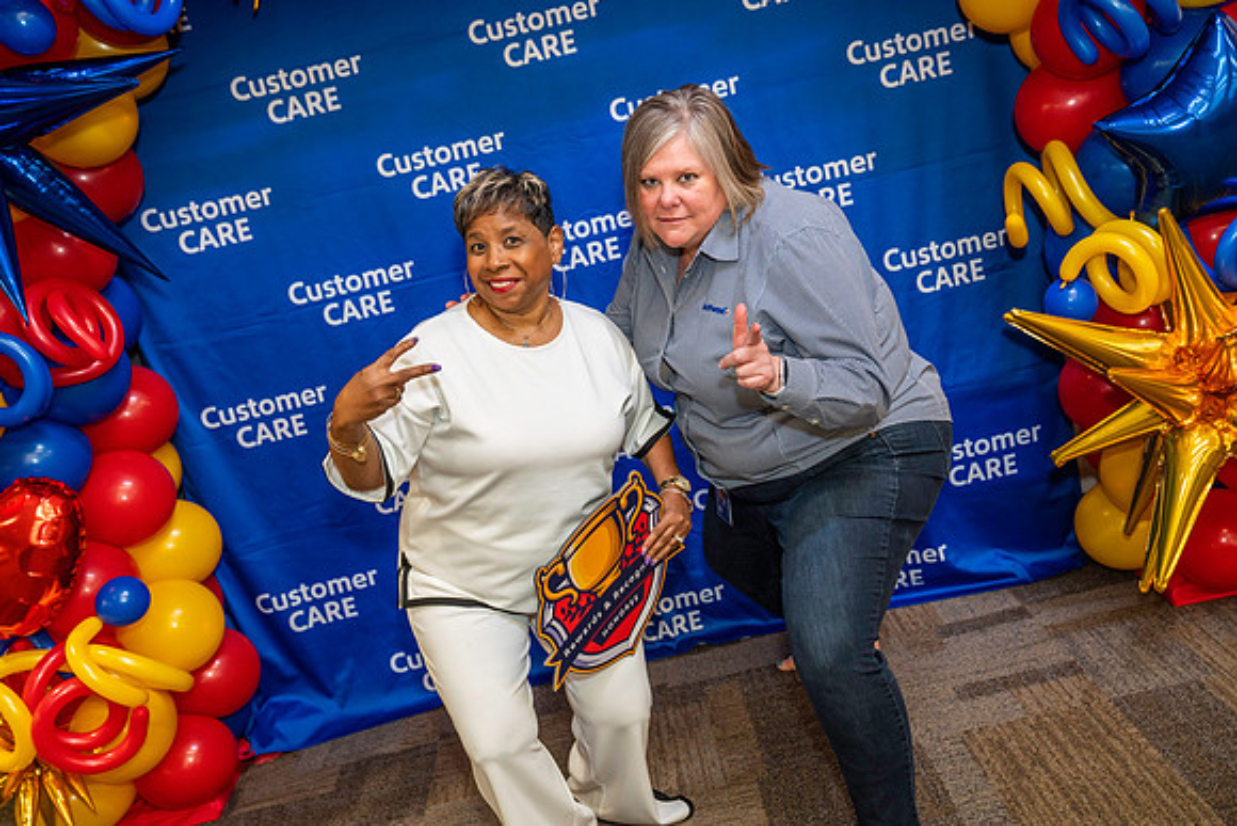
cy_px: 413
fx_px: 1272
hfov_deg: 51.9
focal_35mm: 37
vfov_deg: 36.0
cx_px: 618
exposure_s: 1/160
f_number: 4
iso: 1250
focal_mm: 37
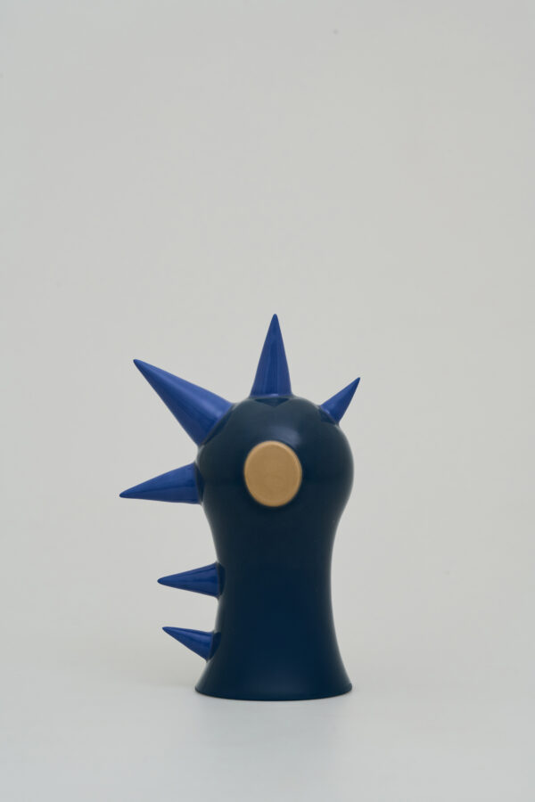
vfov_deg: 22.6
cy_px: 401
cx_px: 268
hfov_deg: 15.2
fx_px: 2006
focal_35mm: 90
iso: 500
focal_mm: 90
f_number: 11
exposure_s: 1/100
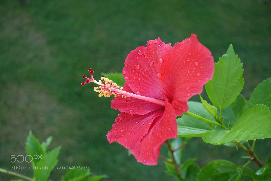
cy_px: 90
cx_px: 136
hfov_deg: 28.8
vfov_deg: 19.4
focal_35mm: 70
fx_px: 527
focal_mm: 25.7
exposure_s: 1/160
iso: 125
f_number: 4
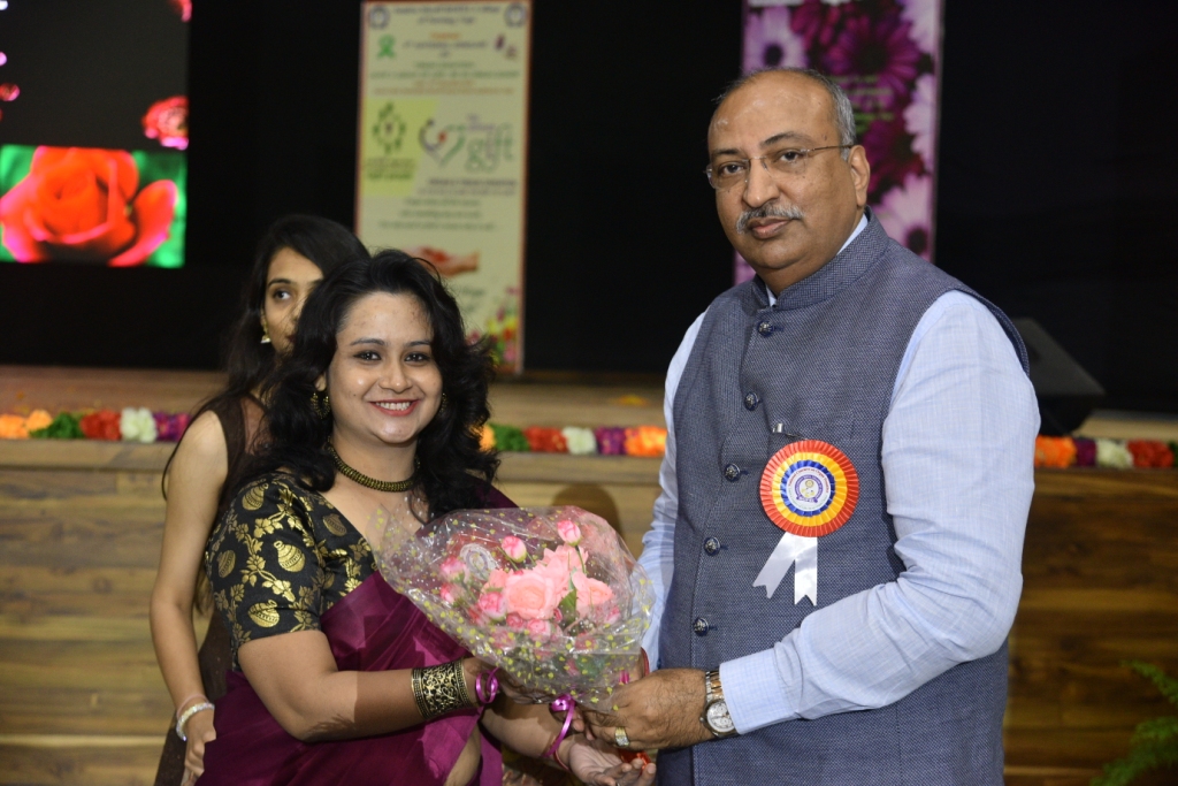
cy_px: 393
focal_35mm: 70
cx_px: 589
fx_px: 2291
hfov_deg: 28.8
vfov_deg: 19.5
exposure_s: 1/125
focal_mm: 70
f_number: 4.5
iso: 1250
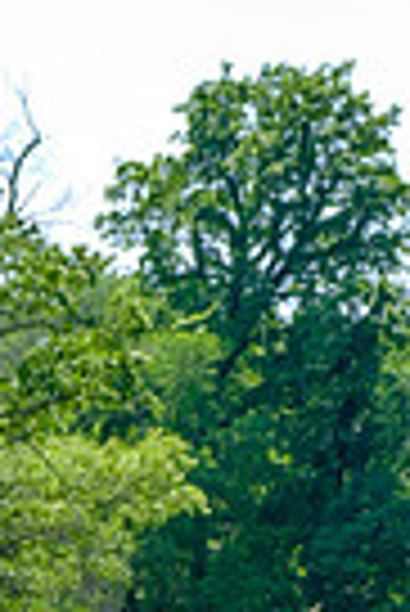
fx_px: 3766
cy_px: 778
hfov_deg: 6.2
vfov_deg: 9.2
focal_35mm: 221
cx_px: -198
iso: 200
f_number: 5
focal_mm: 44.4
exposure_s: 1/250
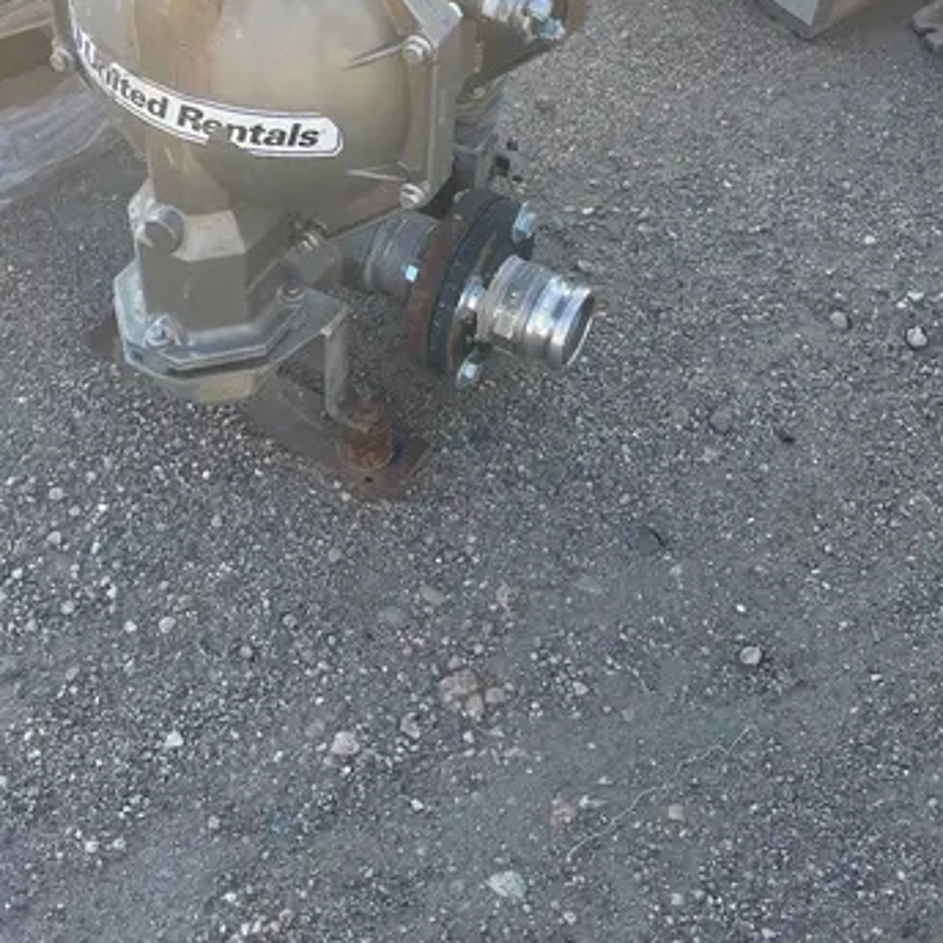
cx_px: 428
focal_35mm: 49
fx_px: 1510
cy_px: 254
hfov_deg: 34.7
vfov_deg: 34.1
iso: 32
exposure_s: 1/569
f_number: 1.6
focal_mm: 4.2
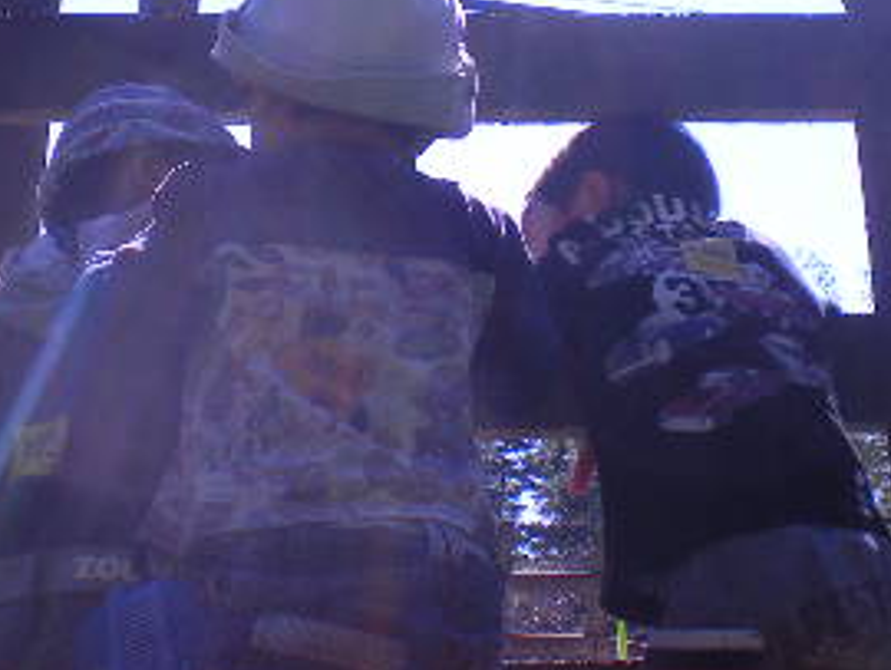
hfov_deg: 21.7
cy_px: 238
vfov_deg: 16.4
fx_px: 2319
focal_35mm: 90
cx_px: 337
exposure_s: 1/310
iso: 64
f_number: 4.6
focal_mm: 6.3
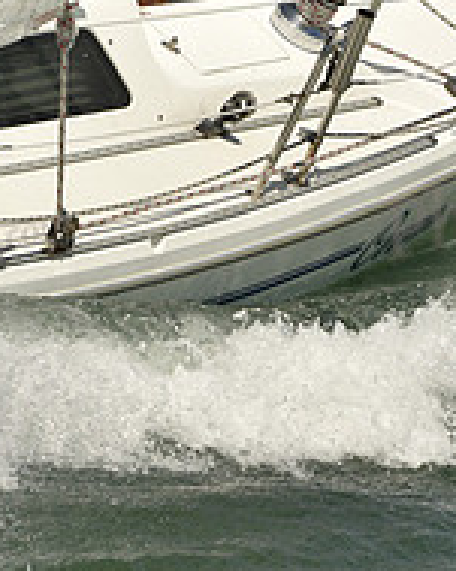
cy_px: -239
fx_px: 6331
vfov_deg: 5.1
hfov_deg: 4.1
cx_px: 228
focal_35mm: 375
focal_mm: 130
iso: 320
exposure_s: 1/800
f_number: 13
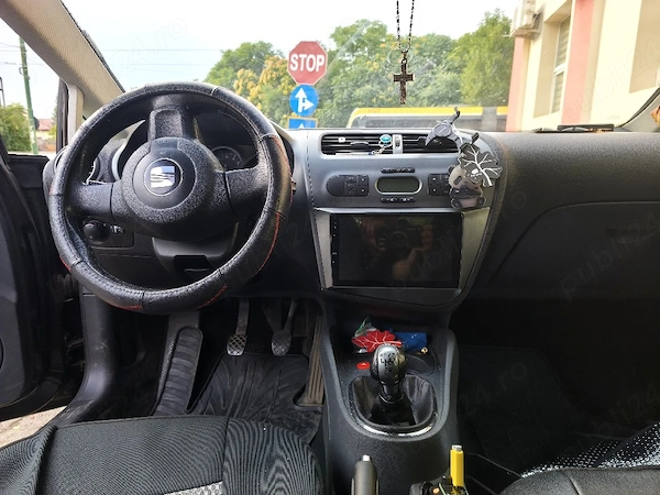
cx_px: 330
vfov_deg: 58.9
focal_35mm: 23
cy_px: 248
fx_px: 439
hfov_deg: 73.9
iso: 125
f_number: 1.7
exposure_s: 1/100
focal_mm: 5.35
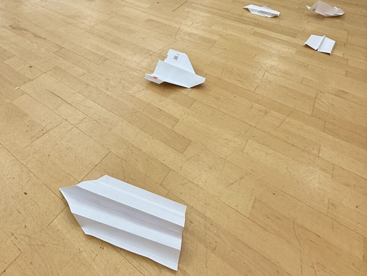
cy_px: 136
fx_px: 159
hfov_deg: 98.1
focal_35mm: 15
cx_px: 193
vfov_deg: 81.7
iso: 160
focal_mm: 2.22
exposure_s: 1/99
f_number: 2.2
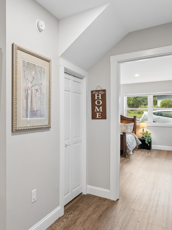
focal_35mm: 28
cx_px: 31
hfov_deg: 46.8
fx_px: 185
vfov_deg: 63.4
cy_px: 118
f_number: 7.1
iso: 320
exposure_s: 1/8
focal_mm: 16
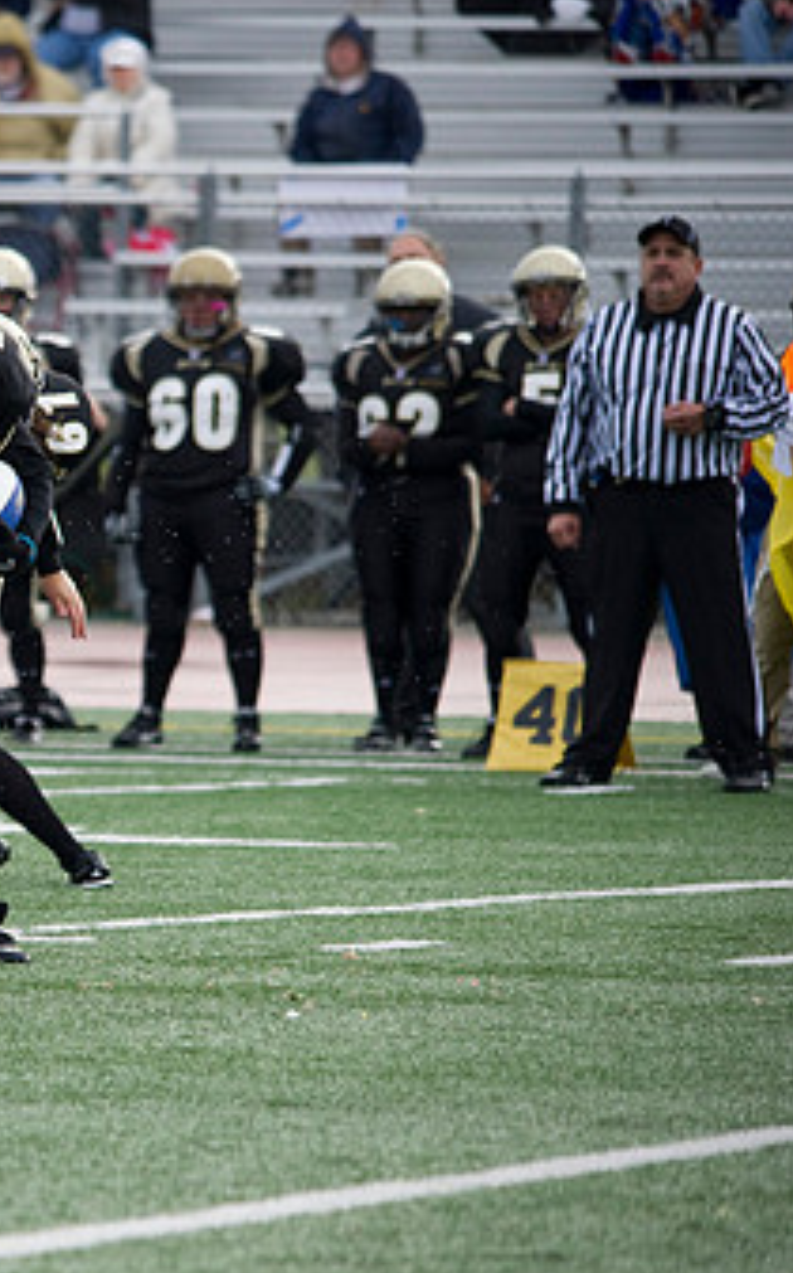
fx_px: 17638
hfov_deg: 2.6
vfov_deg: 4.1
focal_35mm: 509
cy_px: 661
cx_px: -295
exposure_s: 1/1000
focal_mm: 290
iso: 1600
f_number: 6
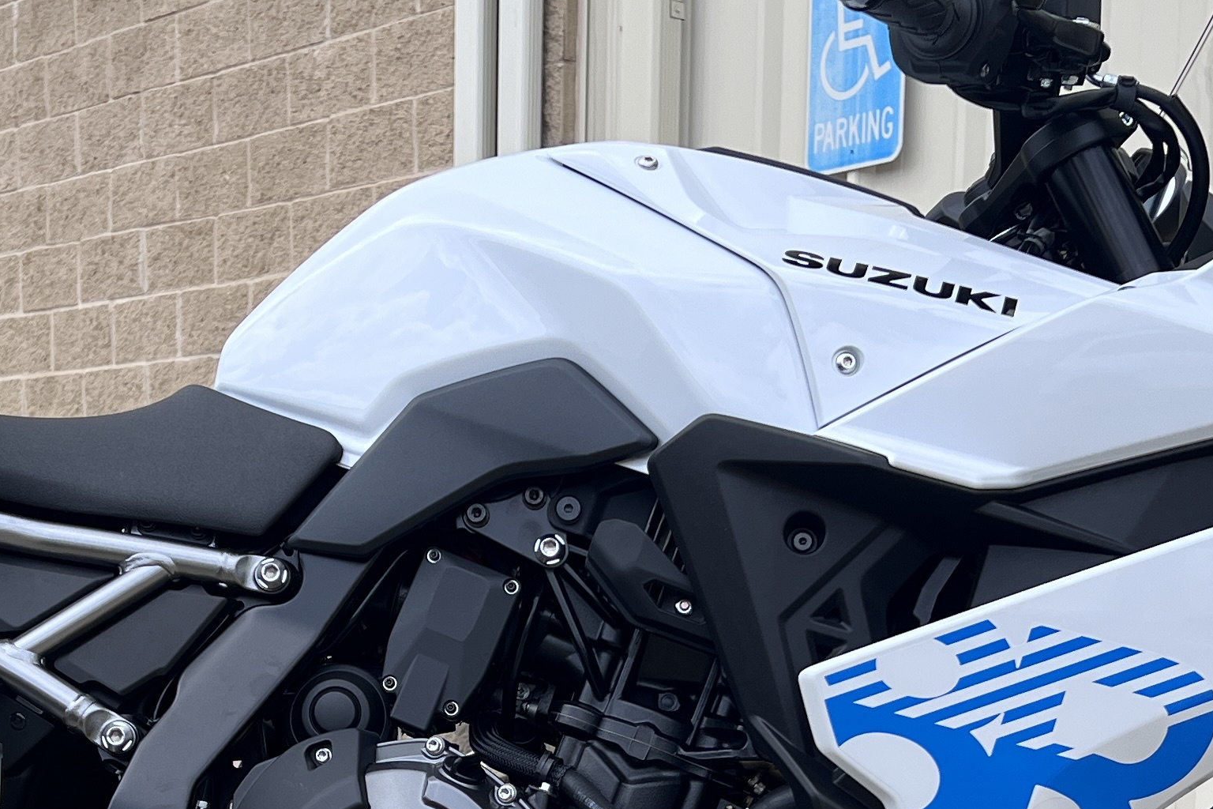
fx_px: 2392
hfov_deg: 28.4
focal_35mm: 71
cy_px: 890
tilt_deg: -8.4
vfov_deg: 18.5
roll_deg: -0.1
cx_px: 516
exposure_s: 1/2841
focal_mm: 5.7
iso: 50
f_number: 1.5
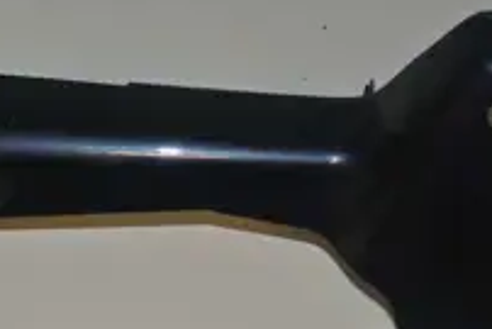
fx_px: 1313
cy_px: 175
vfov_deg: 14.3
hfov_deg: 20.5
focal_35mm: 96
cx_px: -12
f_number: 4
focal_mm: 13.6
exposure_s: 1/60
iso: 200
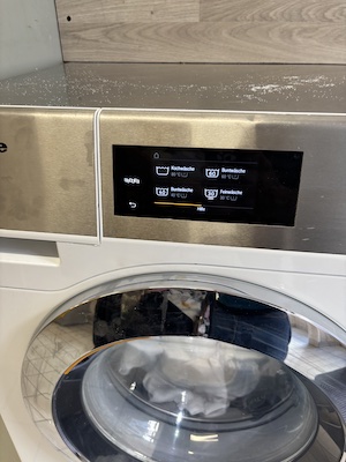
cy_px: 231
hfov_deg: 53.1
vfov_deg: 67.3
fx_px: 347
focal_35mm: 26
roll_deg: +0.2
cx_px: 173
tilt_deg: -31.0
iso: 100
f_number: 1.6
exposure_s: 1/50
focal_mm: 5.96
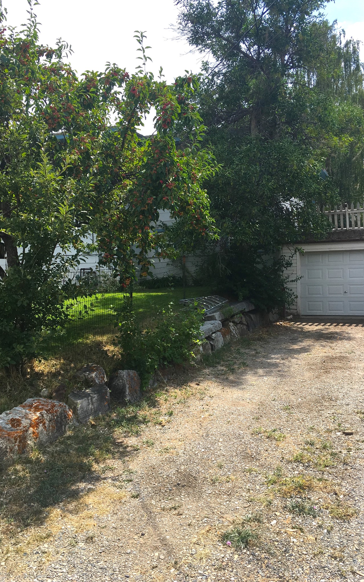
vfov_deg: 61.2
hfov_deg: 40.6
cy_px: 292
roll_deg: +1.1
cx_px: 196
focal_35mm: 31
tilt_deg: -1.5
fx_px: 492
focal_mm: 4.15
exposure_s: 1/1241
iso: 25
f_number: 2.2
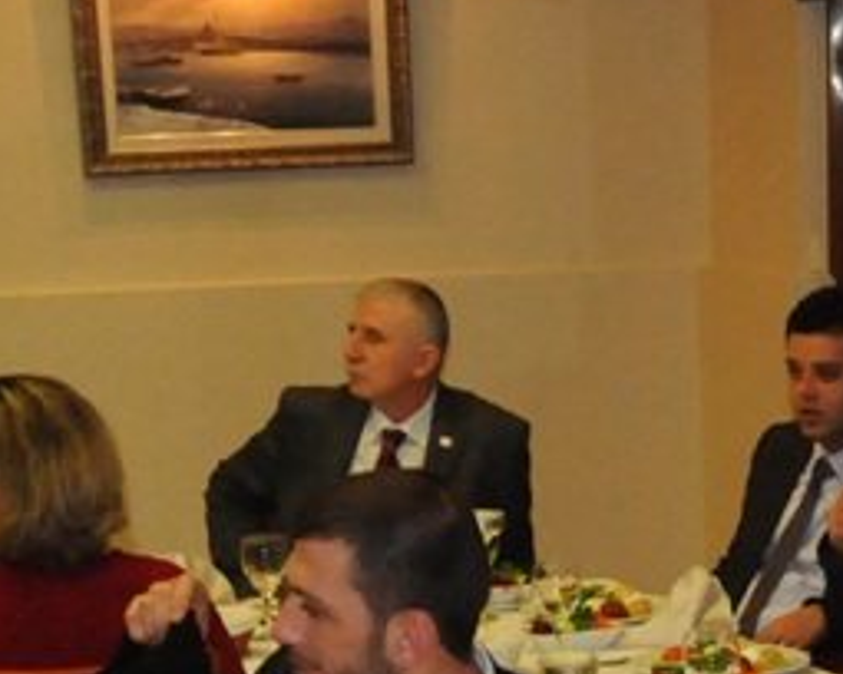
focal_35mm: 113
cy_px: 922
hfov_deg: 16.5
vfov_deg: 13.1
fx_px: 2819
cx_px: 916
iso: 3200
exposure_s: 1/60
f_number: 7.1
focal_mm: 20
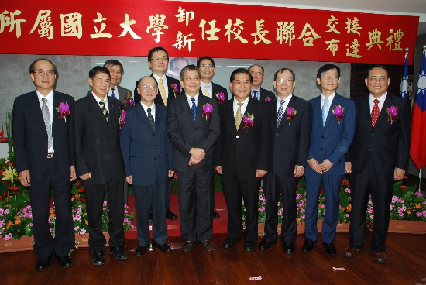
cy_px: 142
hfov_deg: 61.9
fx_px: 355
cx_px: 213
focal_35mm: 30
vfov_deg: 43.7
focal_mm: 20
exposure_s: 1/125
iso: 400
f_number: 5.6
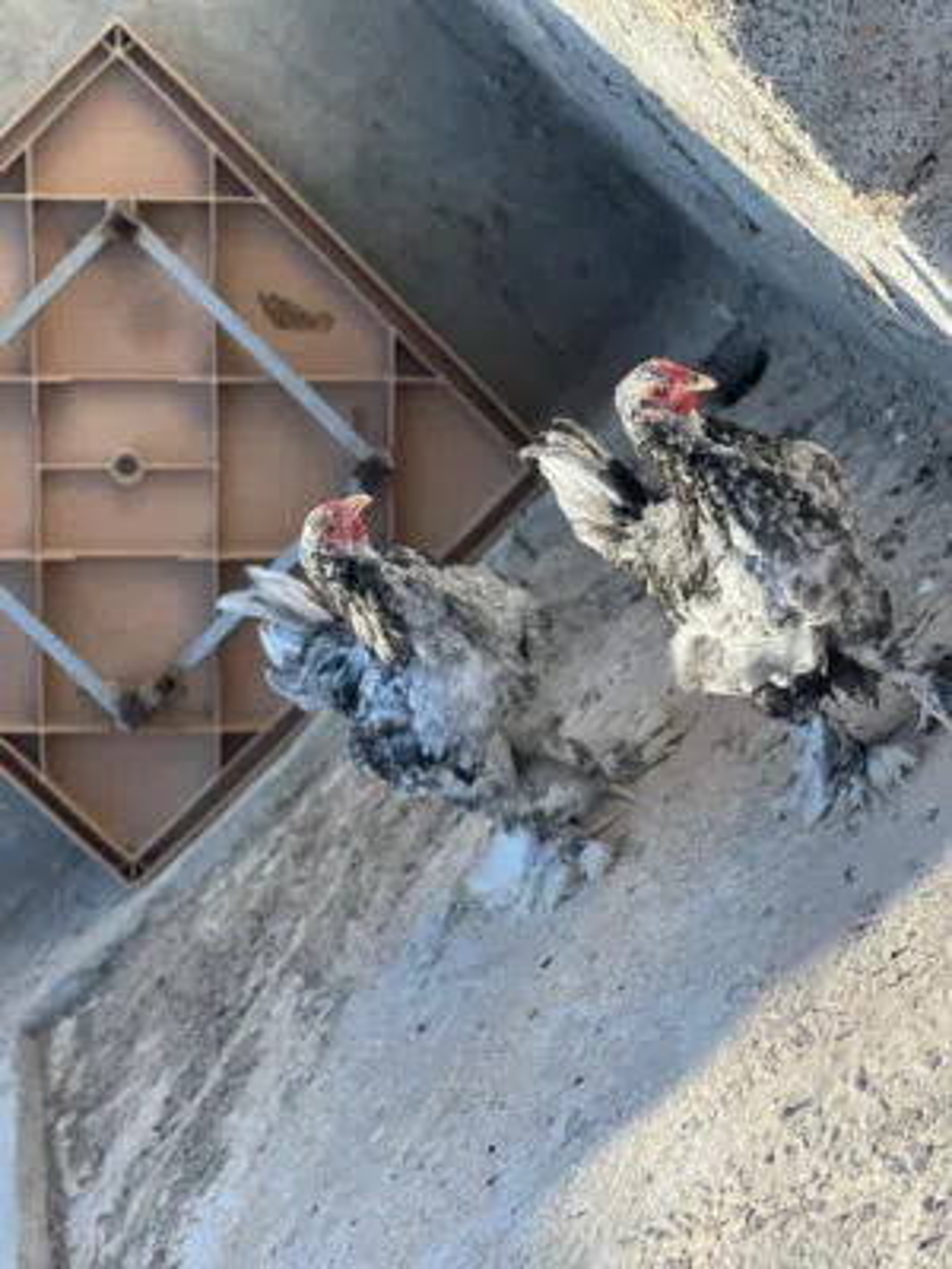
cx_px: 476
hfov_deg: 19.1
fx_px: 2824
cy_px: 634
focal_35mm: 77
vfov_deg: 25.3
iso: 20
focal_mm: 9
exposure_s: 1/128
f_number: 2.8
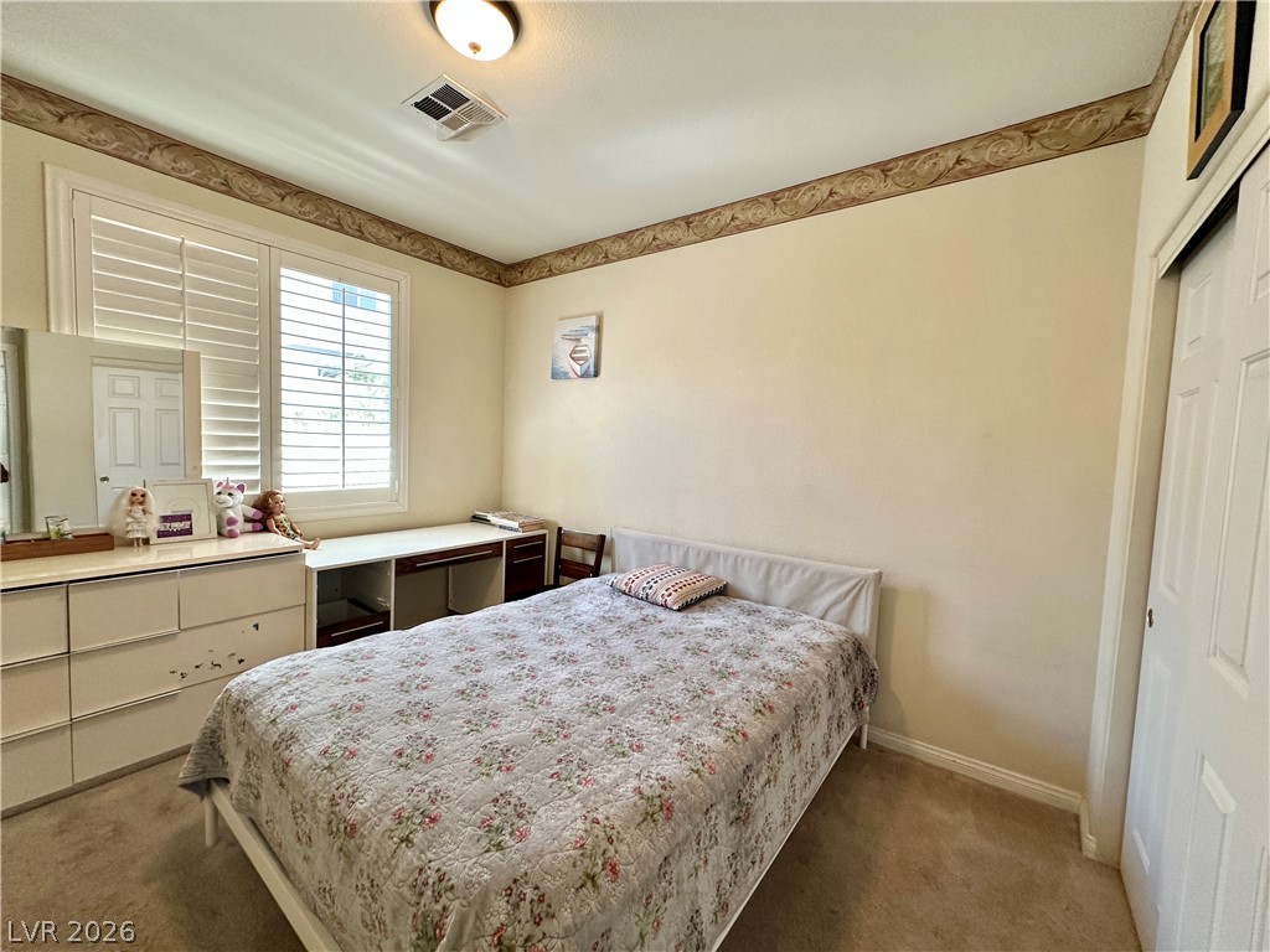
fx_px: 514
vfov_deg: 85.7
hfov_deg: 102.1
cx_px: 635
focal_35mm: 14
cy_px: 476
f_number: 2.2
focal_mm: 2.22
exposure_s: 1/120
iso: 200
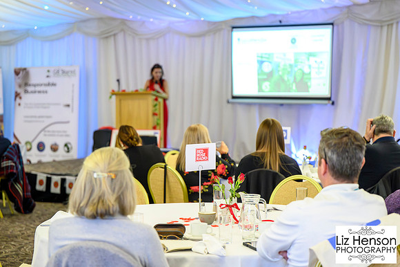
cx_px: 200
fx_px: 796
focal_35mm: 72
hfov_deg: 28.2
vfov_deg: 19.0
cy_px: 134
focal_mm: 70
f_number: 2.8
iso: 12800
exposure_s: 1/200
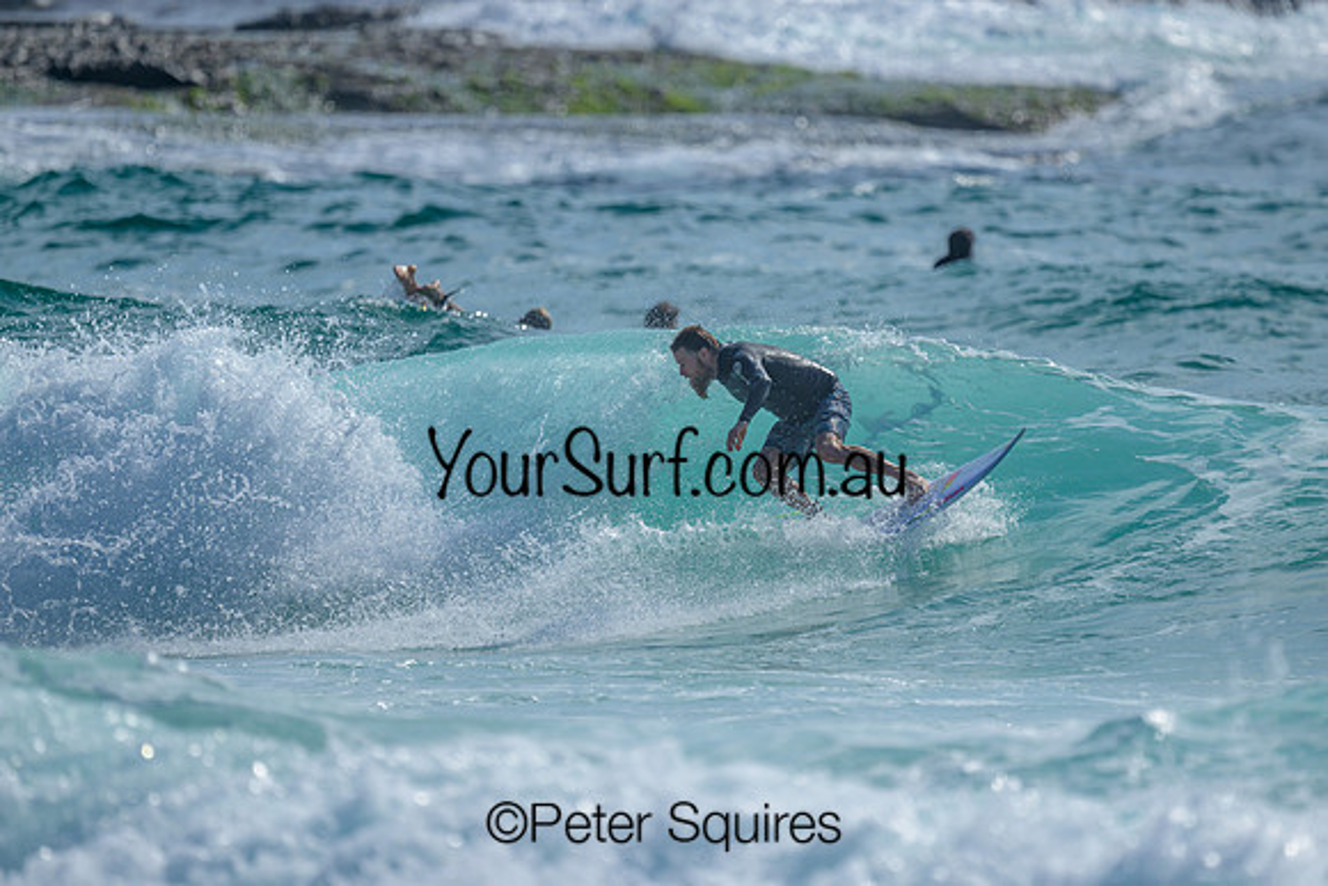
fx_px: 29517
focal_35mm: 800
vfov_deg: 1.7
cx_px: 664
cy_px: 443
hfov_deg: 2.6
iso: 110
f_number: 6.3
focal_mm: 800
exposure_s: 1/2000
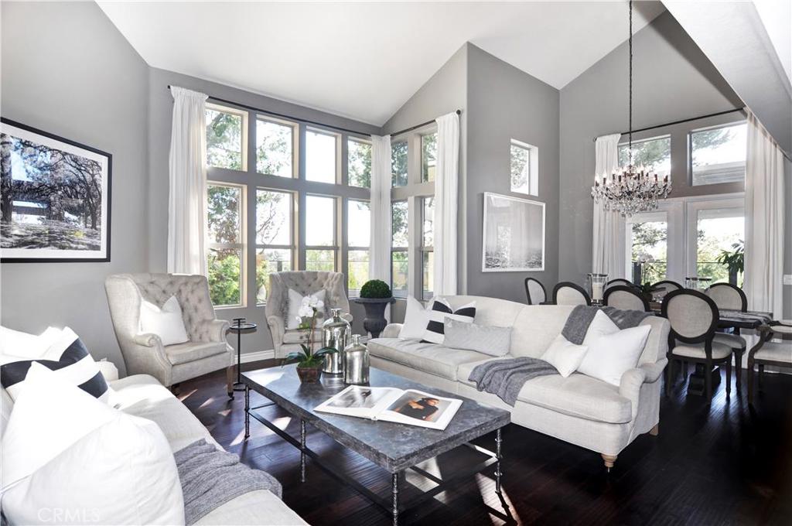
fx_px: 395
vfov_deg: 67.2
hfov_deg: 90.1
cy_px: 263
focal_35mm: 18
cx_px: 396
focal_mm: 12
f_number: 7.1
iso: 200
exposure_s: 1/60
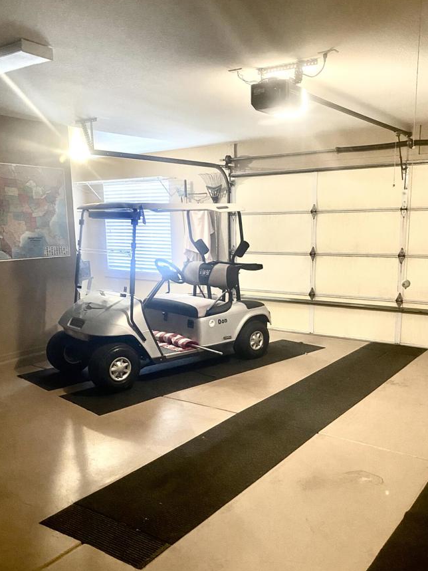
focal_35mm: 31
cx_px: 242
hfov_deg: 45.3
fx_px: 511
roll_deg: -0.1
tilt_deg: -11.4
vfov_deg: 58.2
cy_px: 323
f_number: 1.8
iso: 500
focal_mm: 4.25
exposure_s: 1/40
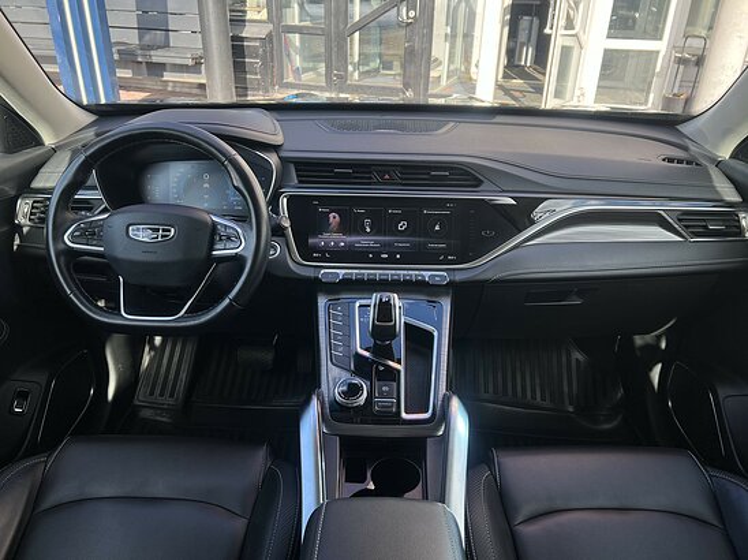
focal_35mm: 26
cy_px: 280
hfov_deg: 67.3
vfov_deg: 53.0
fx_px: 561
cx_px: 374
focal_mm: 5.7
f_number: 1.5
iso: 50
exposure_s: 1/621
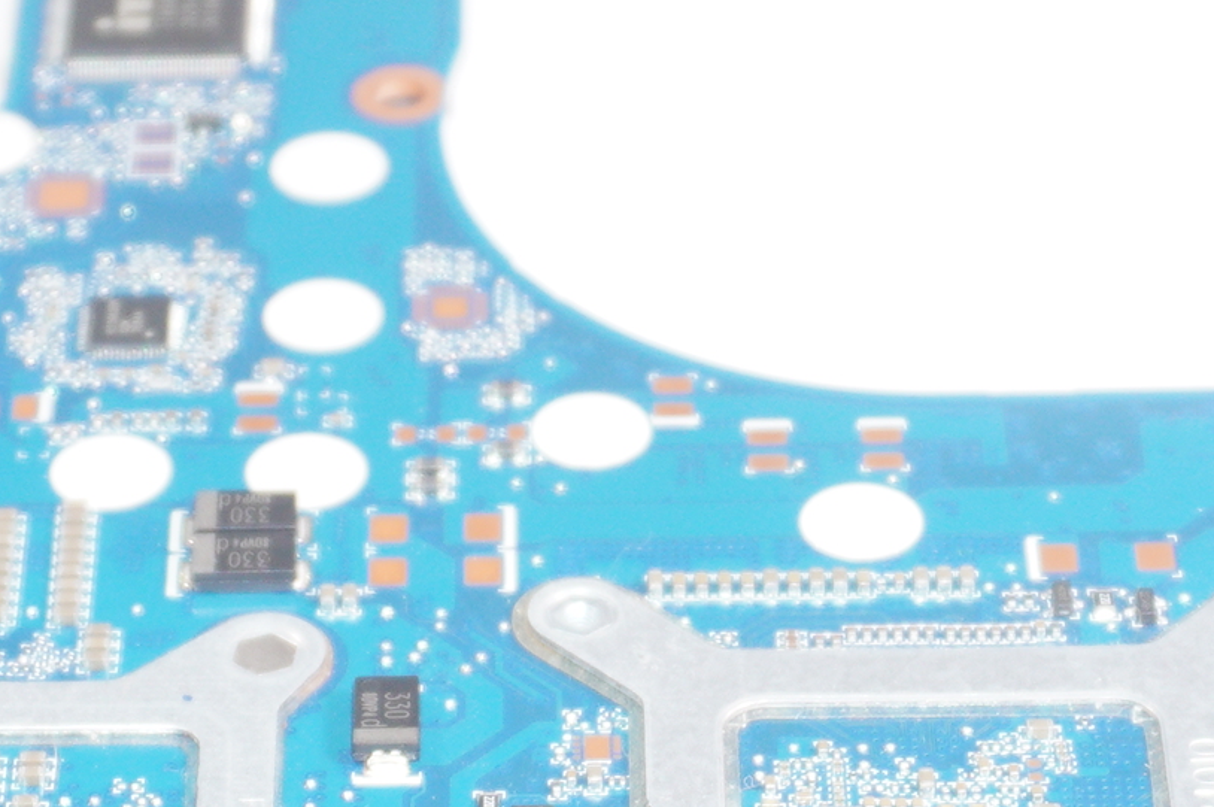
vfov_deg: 8.0
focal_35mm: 172
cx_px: 170
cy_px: 697
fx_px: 5789
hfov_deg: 11.9
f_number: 5.6
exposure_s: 1/160
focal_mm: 31
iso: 400
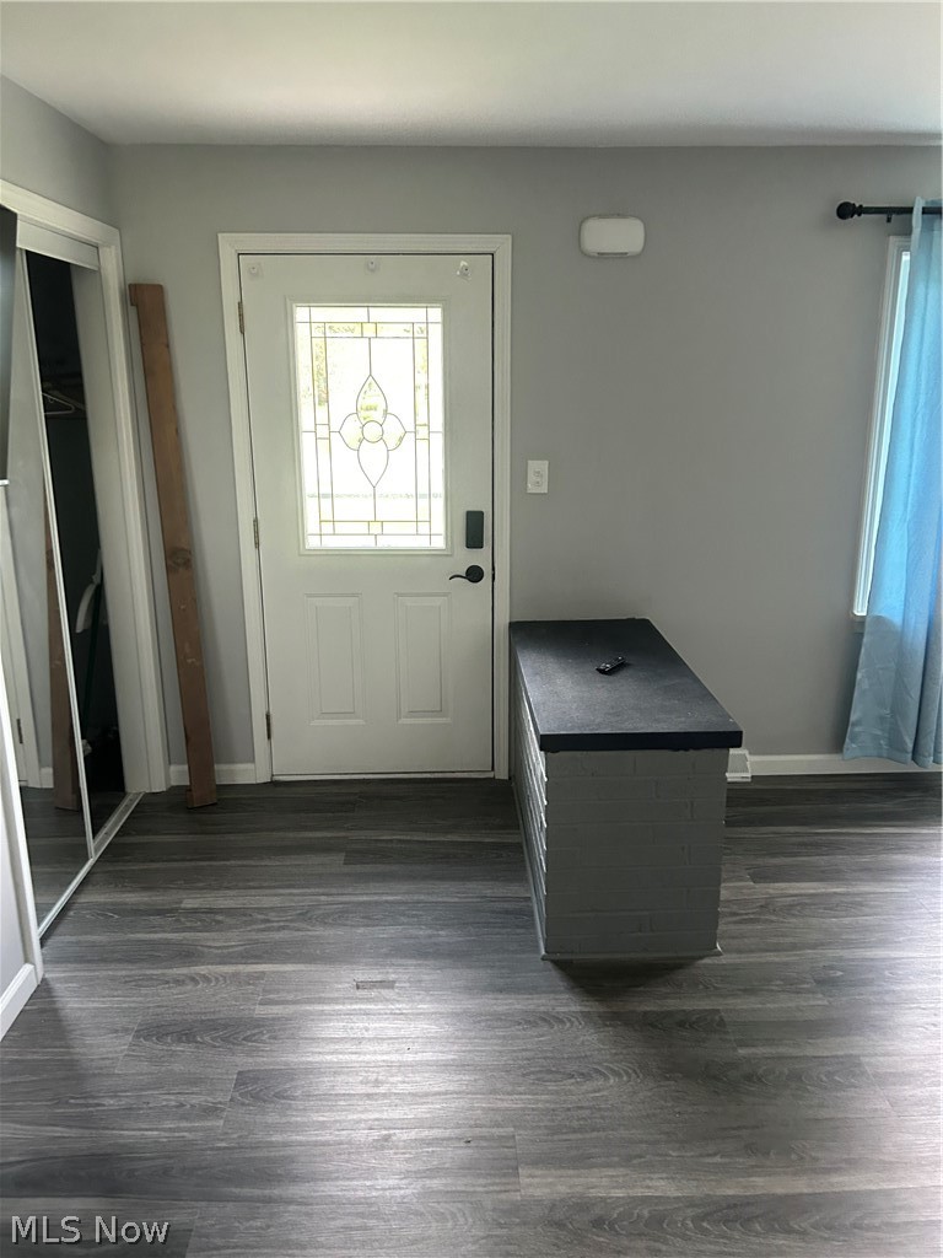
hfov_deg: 53.1
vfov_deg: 67.3
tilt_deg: -12.7
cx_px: 472
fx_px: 944
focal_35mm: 26
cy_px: 629
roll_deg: -1.0
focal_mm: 5.7
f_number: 1.5
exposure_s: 1/60
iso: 400
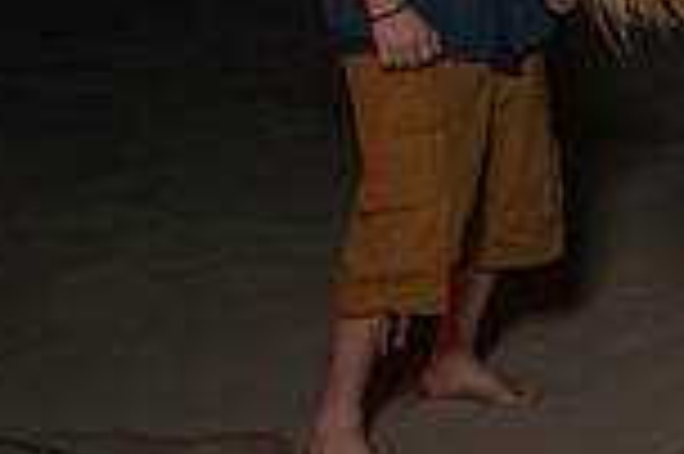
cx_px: 1272
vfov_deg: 13.3
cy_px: -144
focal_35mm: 99
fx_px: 1879
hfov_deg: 16.7
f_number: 5.6
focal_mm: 22
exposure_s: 1/250
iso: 2000
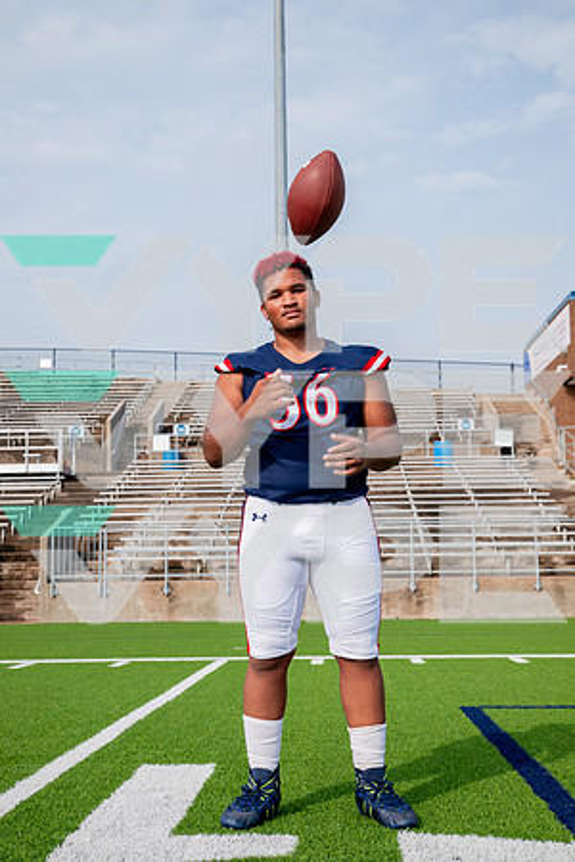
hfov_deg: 28.1
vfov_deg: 41.1
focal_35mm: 48
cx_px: 288
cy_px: 431
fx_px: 1150
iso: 125
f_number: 7.1
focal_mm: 48
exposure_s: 1/320
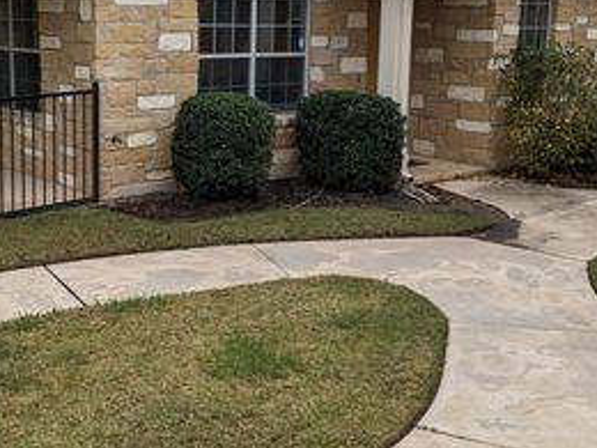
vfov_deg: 27.7
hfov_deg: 36.7
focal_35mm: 52
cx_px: 237
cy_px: 125
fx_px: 897
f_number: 1.73
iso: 63
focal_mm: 4.38
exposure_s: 1/1949
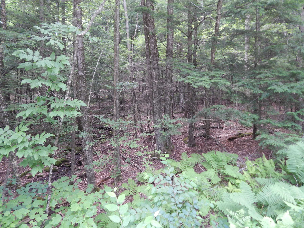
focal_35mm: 23
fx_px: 202
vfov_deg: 58.9
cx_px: 152
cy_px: 114
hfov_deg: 73.9
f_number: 3
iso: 280
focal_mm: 4
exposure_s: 1/30
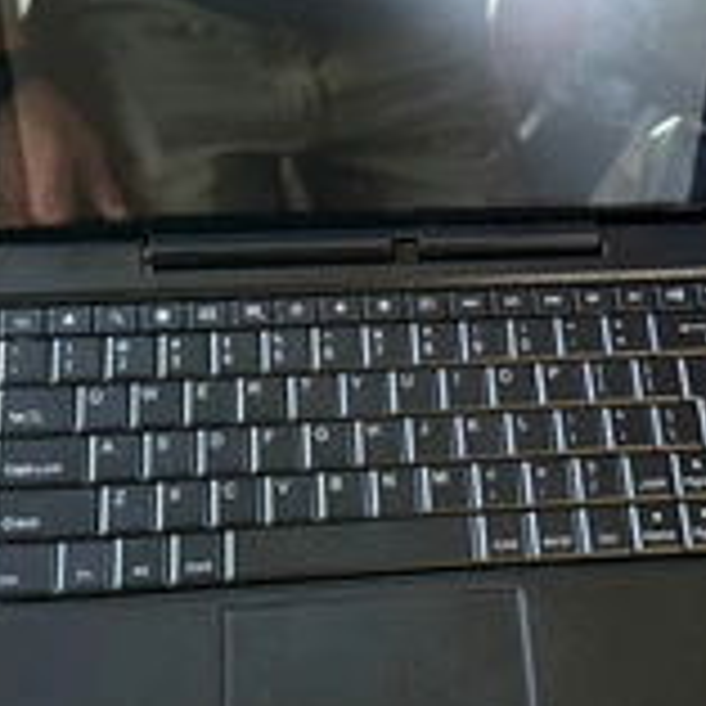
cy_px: 256
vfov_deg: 31.5
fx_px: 1246
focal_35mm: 54
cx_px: 450
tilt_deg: -59.0
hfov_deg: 31.5
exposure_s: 1/60
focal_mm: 6.76
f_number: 1.78
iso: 500
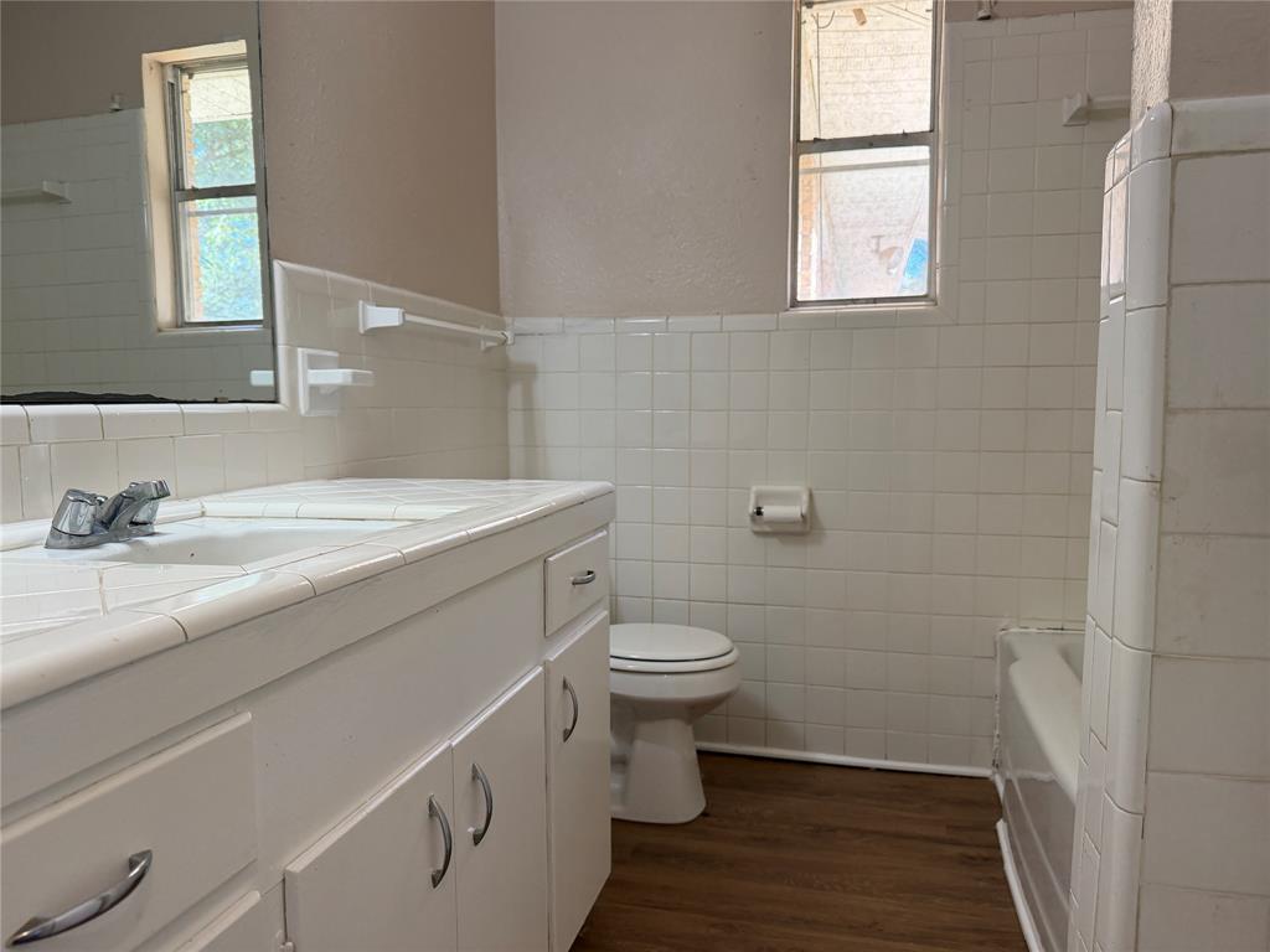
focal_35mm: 24
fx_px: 881
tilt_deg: -6.6
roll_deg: +0.7
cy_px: 476
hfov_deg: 71.6
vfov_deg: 56.8
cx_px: 635
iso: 200
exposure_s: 1/176
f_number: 1.78
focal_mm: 6.76
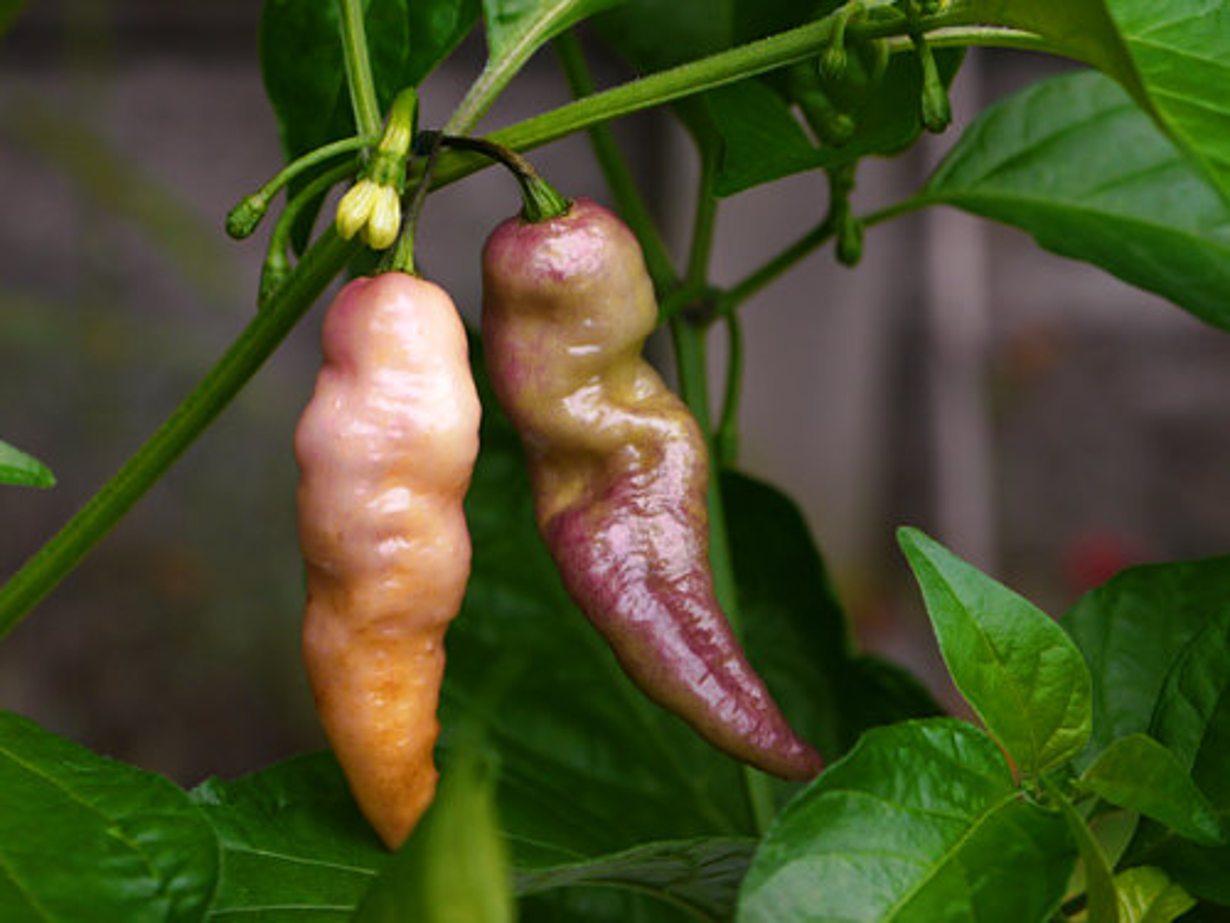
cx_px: 615
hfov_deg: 19.6
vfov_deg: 14.8
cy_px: 462
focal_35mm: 100
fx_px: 3553
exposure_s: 1/60
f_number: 5.6
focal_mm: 50
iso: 100
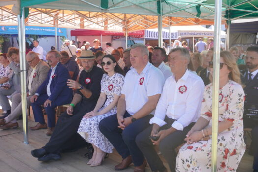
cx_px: 129
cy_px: 86
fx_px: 290
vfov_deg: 33.0
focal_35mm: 40
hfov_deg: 47.9
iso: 100
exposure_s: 1/160
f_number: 4.5
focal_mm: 27
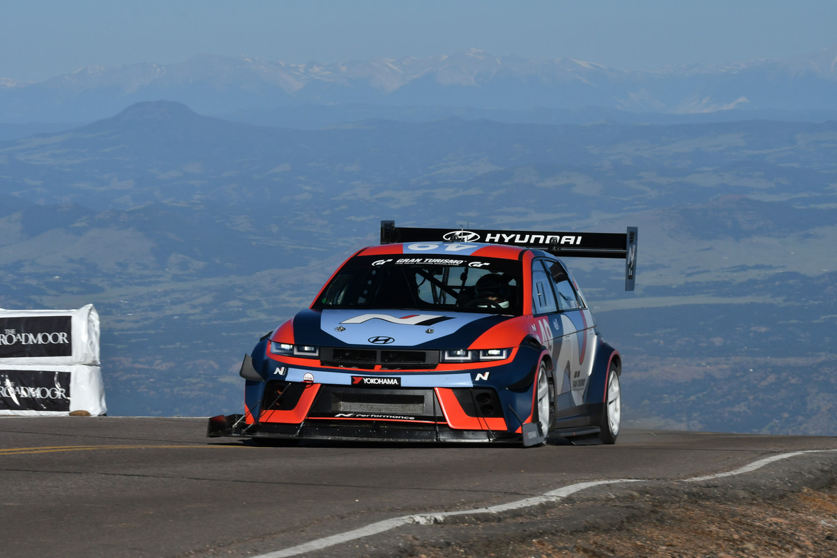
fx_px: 4533
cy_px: 279
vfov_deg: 7.0
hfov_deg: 10.5
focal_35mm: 195
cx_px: 418
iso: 400
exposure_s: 1/500
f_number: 14
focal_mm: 130
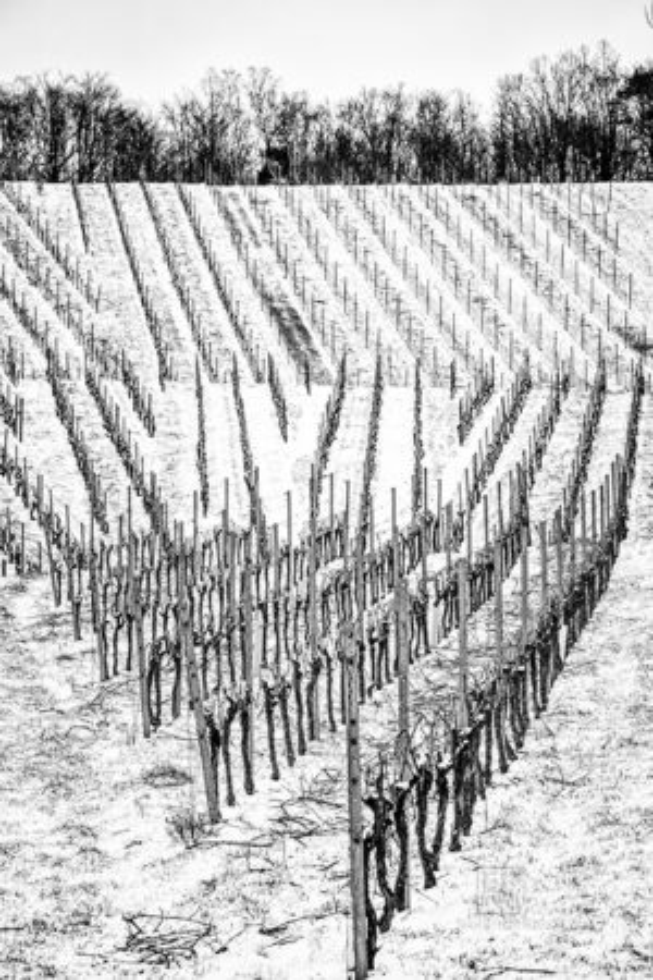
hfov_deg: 10.2
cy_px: 490
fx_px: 3673
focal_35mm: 135
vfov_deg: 15.2
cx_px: 326
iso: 200
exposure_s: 1/500
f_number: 9
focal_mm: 135
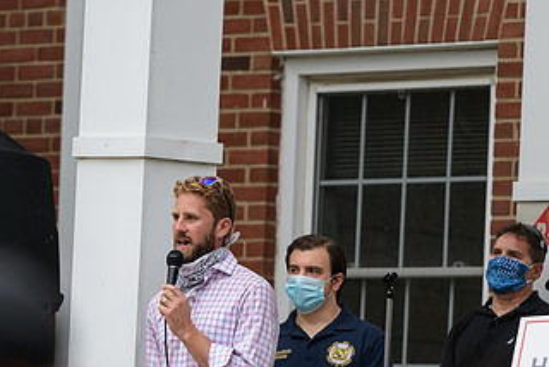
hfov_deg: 5.7
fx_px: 5525
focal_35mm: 362
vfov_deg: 3.8
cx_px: 209
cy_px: 248
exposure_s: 1/200
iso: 200
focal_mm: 200
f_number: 3.2
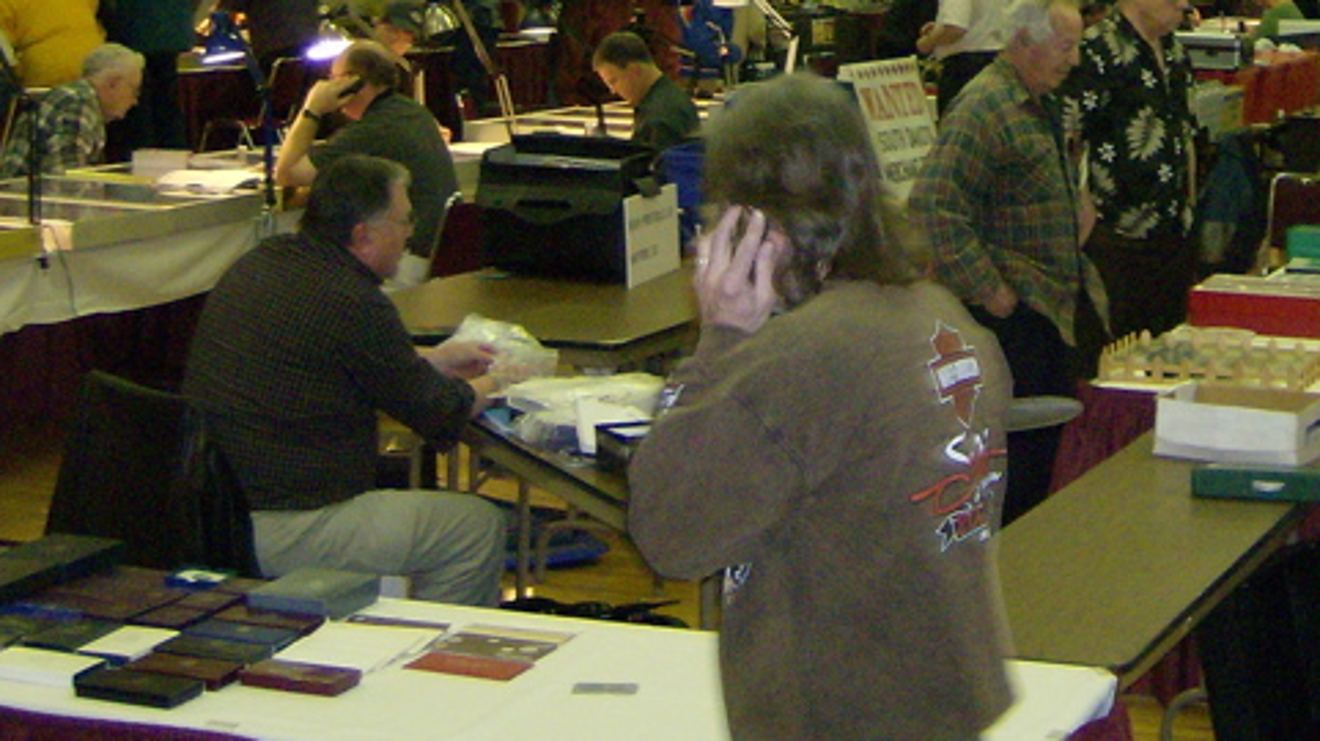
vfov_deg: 14.2
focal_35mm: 82
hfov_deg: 25.6
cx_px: 1007
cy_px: -211
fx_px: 2869
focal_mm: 6
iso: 200
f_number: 2.8
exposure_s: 1/60
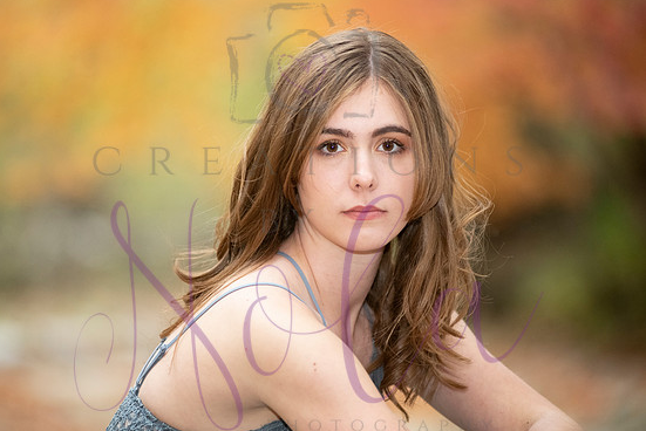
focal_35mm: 179
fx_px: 3214
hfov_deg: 11.5
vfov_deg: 7.7
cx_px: 308
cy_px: 218
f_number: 3.2
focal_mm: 170
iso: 2000
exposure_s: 1/800
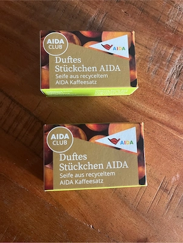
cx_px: 92
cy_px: 122
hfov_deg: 53.1
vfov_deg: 67.3
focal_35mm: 26
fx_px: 183
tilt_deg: -80.9
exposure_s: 1/40
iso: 640
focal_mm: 5.1
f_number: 1.6
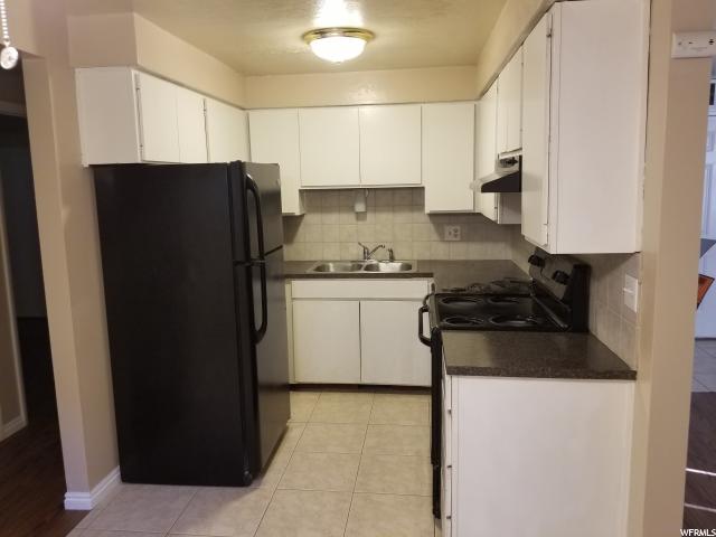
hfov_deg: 67.3
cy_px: 268
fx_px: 538
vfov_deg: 53.1
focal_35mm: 26
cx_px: 358
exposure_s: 1/30
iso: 160
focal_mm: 4.25
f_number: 1.7
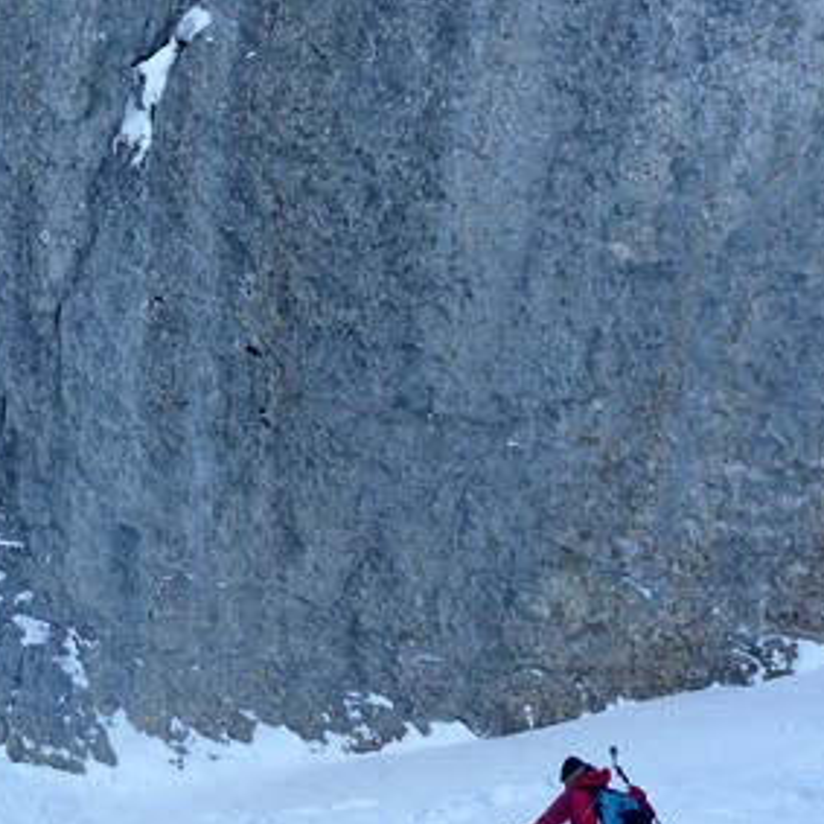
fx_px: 1885
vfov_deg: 24.7
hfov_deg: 23.9
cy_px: 425
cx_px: 52
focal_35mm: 70
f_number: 3.3
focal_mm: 4.9
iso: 100
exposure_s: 1/500
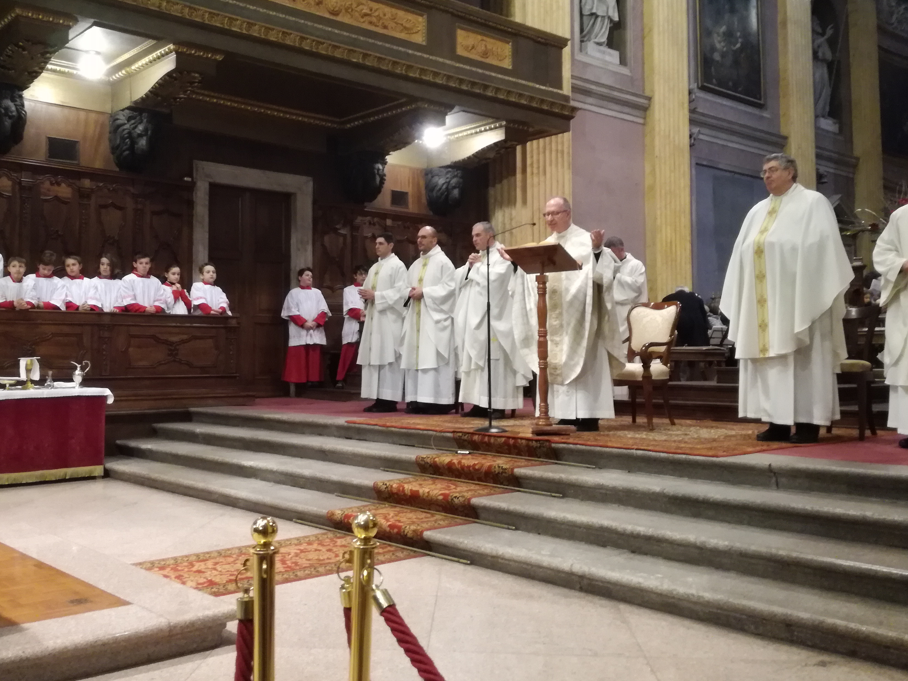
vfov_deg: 41.7
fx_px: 892
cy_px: 294
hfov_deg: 53.8
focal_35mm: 34
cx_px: 398
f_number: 2
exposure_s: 1/20
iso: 500
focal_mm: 3.79
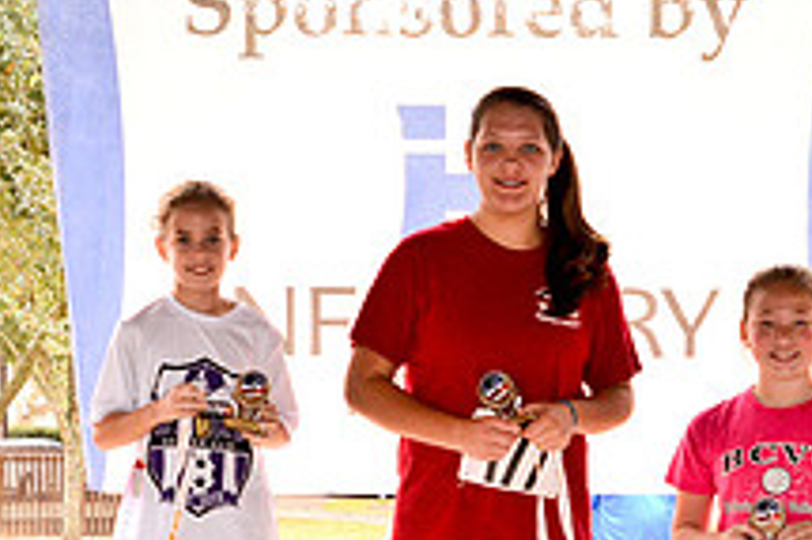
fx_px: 2186
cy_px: 532
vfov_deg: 13.9
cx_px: 468
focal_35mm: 97
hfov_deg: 21.0
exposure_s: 1/125
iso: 640
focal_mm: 24
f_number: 4
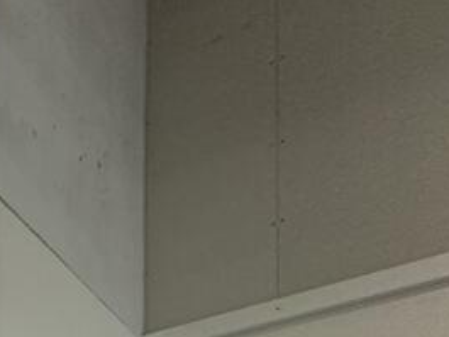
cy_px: 649
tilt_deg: -1.1
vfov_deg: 18.8
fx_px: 701
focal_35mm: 54
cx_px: -288
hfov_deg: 24.1
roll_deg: +1.1
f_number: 2.2
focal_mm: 2.22
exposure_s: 1/100
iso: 250
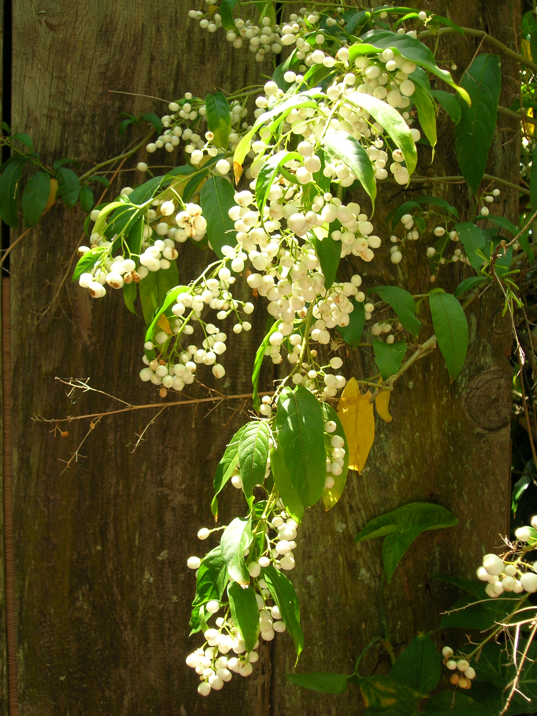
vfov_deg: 41.2
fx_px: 951
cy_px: 358
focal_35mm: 46
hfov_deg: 31.5
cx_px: 268
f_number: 3.2
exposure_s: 1/140
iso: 50
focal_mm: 7.7
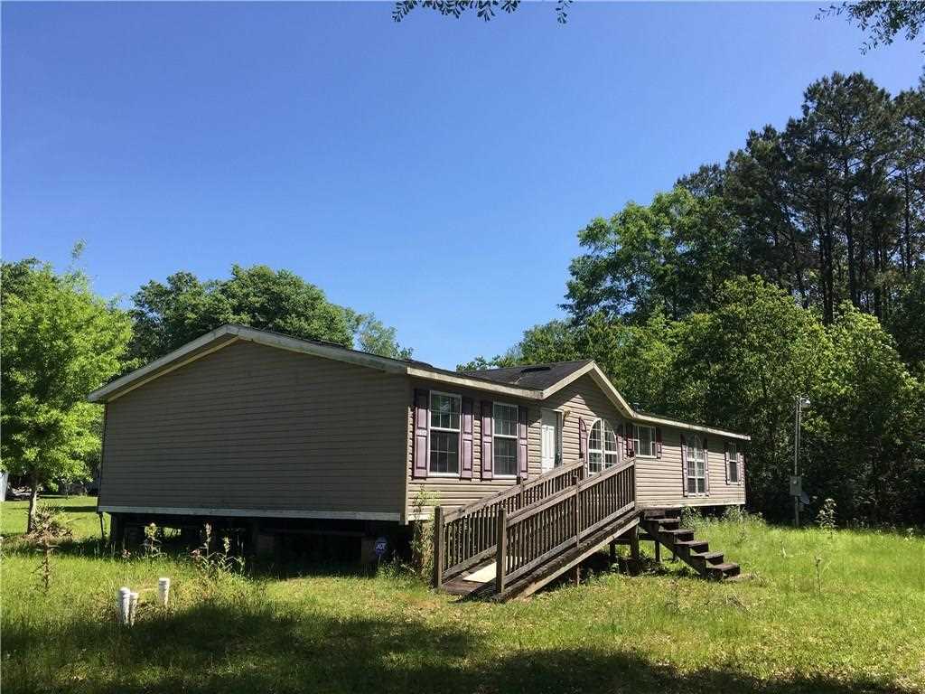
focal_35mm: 29
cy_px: 347
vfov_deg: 48.2
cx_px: 462
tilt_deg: +8.4
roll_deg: +0.3
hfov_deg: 61.7
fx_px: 775
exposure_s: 1/905
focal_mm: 4.15
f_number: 2.2
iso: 25
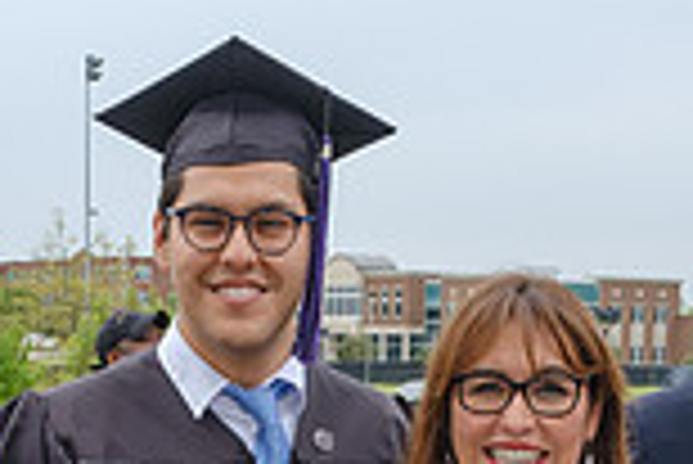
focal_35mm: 93
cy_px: 808
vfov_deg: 13.4
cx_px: 276
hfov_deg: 21.9
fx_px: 1792
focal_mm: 16
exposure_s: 1/125
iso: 200
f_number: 8
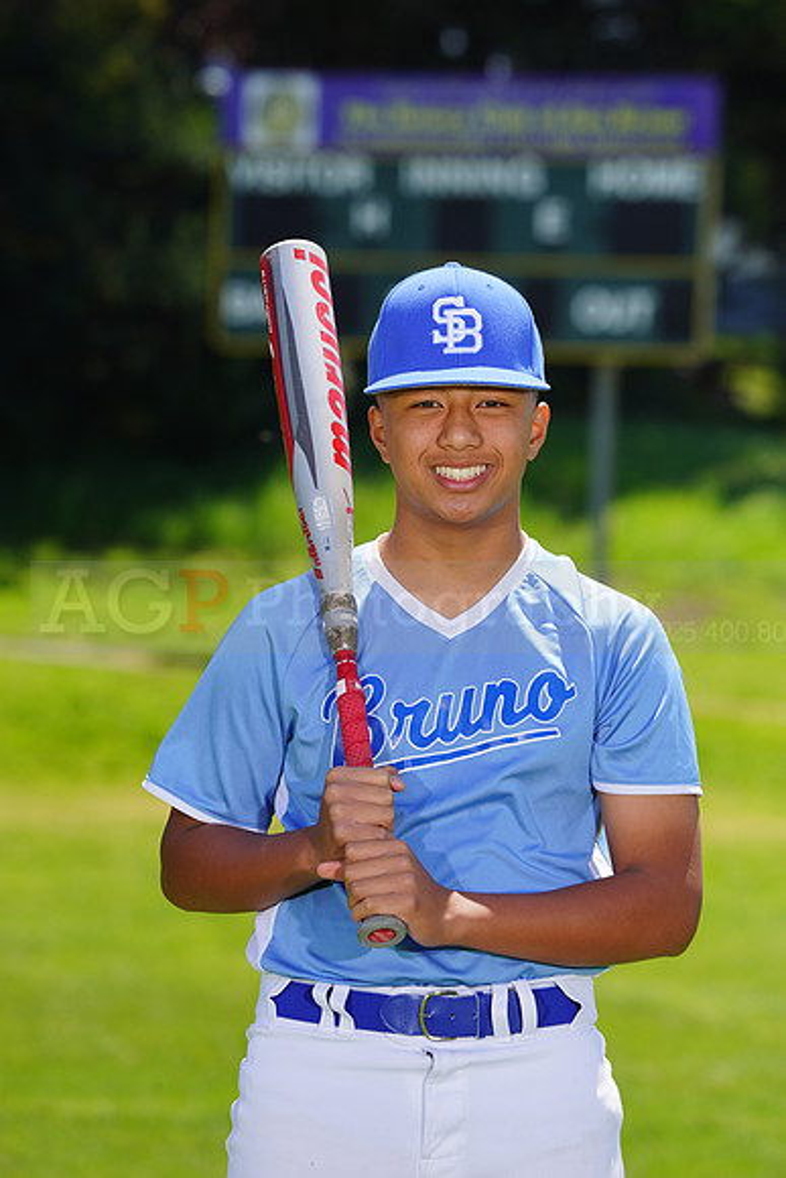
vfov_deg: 8.2
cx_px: 393
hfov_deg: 5.5
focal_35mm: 250
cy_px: 589
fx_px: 8182
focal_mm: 250
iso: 100
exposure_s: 1/250
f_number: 8
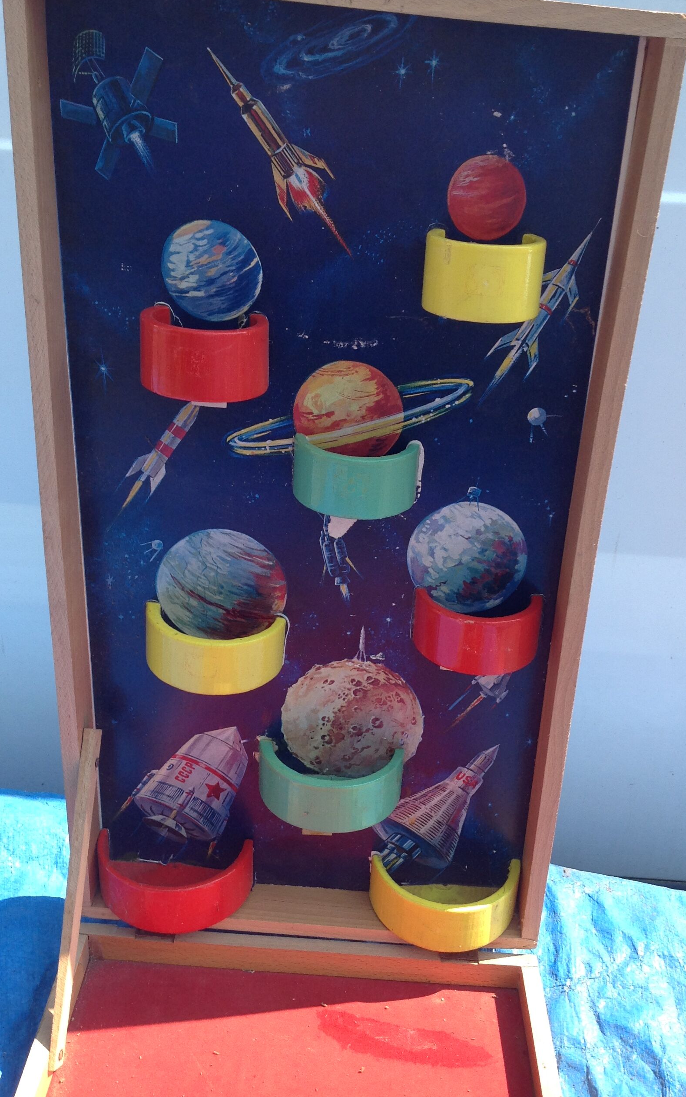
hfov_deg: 33.6
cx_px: 372
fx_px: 1137
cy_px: 535
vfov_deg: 51.5
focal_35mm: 38
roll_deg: -1.9
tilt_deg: -23.7
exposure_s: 1/487
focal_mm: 4.28
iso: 50
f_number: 2.4
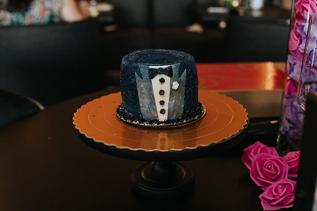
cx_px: 182
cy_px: 124
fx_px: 362
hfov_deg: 47.2
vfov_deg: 32.4
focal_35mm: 41
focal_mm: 35
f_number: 3.5
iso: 1000
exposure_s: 1/200
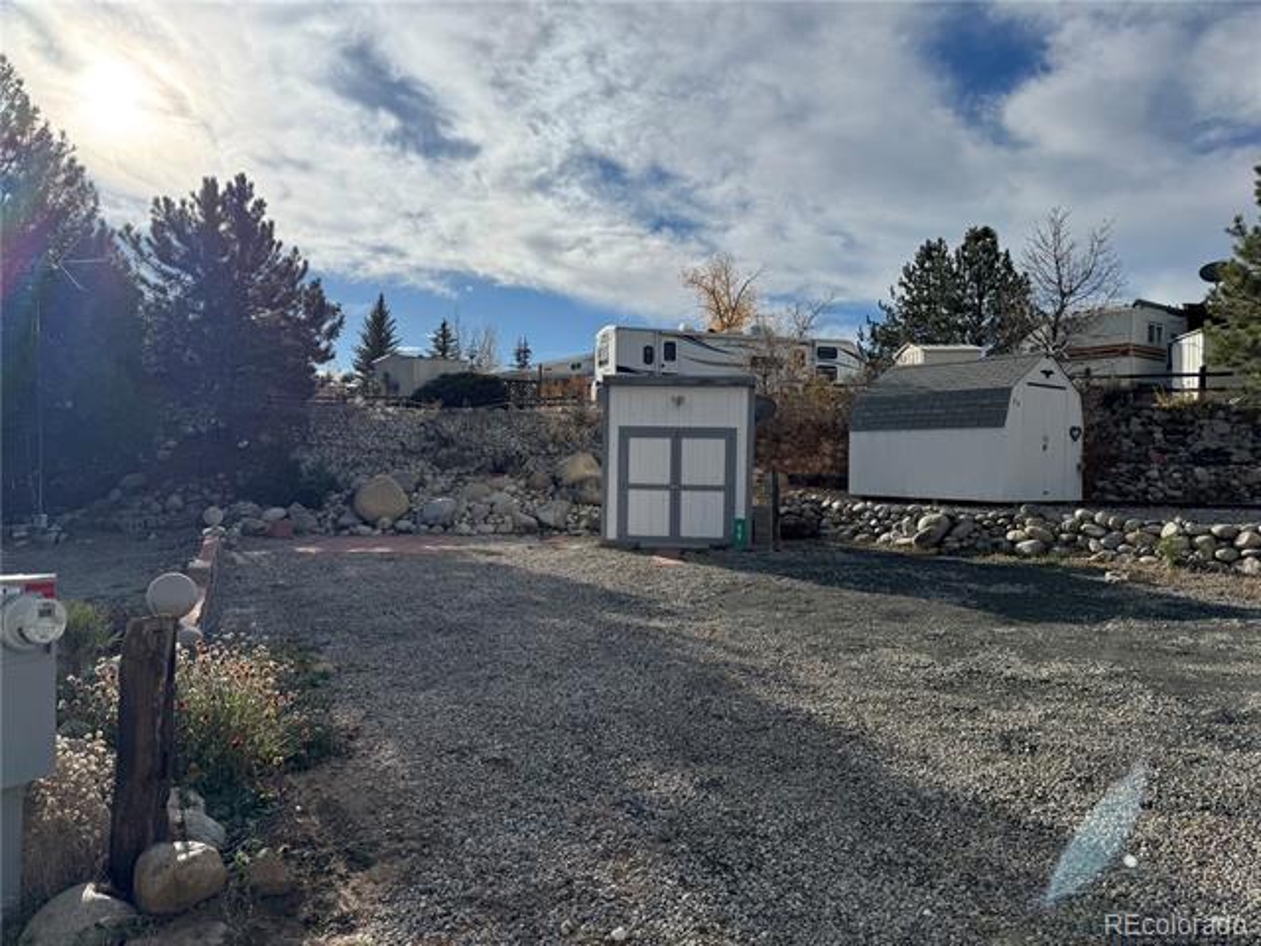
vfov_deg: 56.8
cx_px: 630
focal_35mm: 24
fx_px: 874
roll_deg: -0.8
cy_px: 473
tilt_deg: -0.3
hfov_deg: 71.6
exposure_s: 1/7937
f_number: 1.78
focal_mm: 6.76
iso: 80
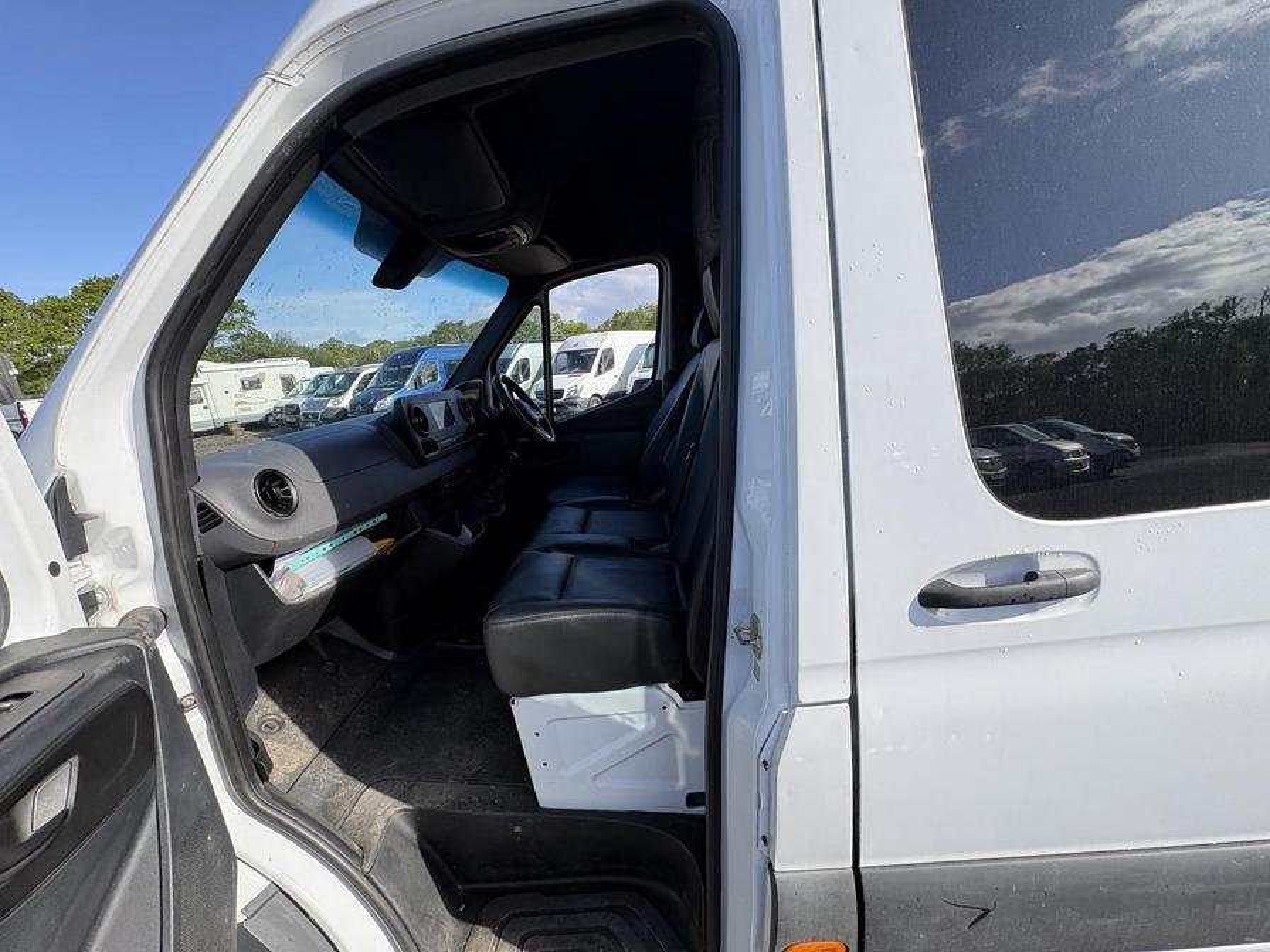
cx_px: 635
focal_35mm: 14
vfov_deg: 85.7
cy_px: 476
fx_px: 514
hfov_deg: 102.1
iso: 40
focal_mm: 2.22
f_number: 2.2
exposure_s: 1/518
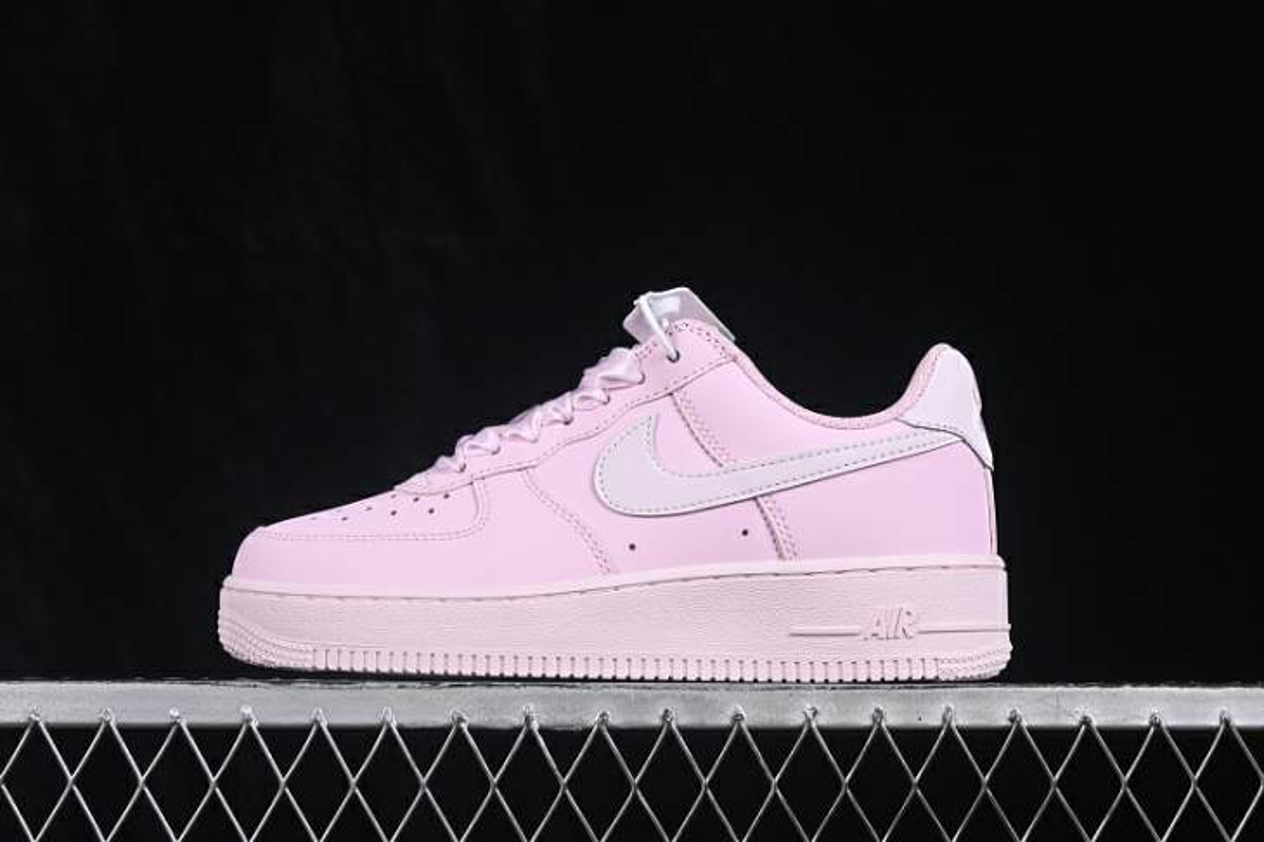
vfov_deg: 18.2
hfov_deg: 27.0
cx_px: 632
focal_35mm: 75
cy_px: 421
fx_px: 2632
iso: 160
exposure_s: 1/80
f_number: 8
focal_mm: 50
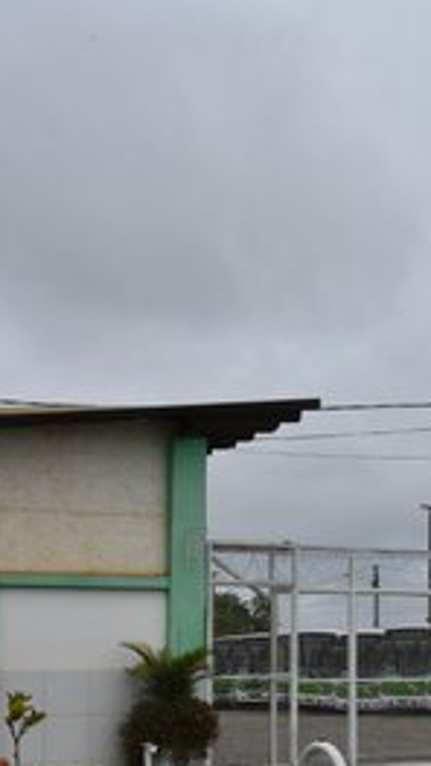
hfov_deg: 14.6
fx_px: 1605
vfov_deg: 26.5
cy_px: 572
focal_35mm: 79
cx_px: 580
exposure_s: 1/500
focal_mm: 22
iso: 180
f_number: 8
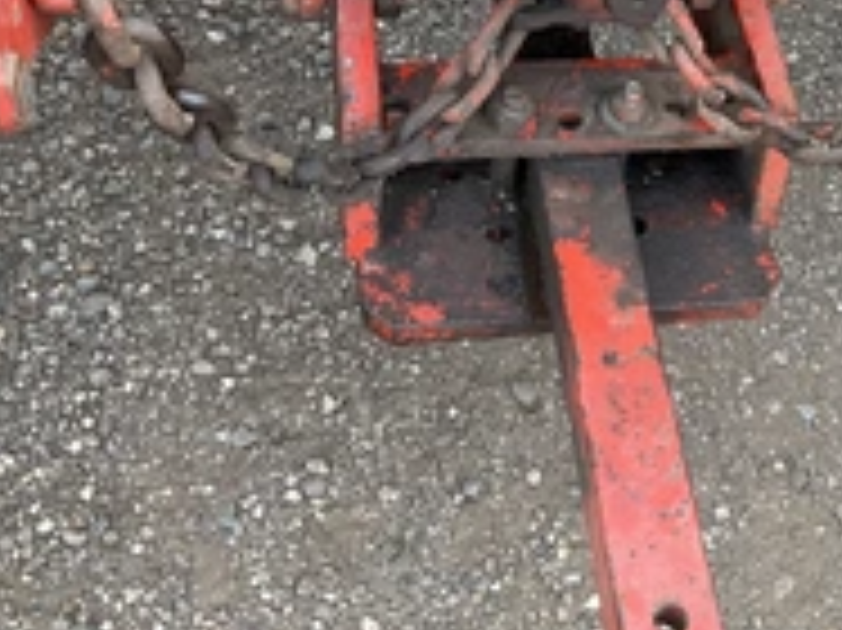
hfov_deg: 30.4
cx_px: 680
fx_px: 1507
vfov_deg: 23.1
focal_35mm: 62
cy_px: 76
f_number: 1.8
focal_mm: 3
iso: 20
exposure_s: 1/142
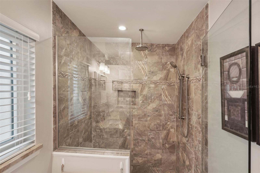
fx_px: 119
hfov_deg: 95.0
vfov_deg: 72.0
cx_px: 130
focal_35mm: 16
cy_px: 86
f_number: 8
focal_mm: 16.5
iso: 400
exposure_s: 1/6
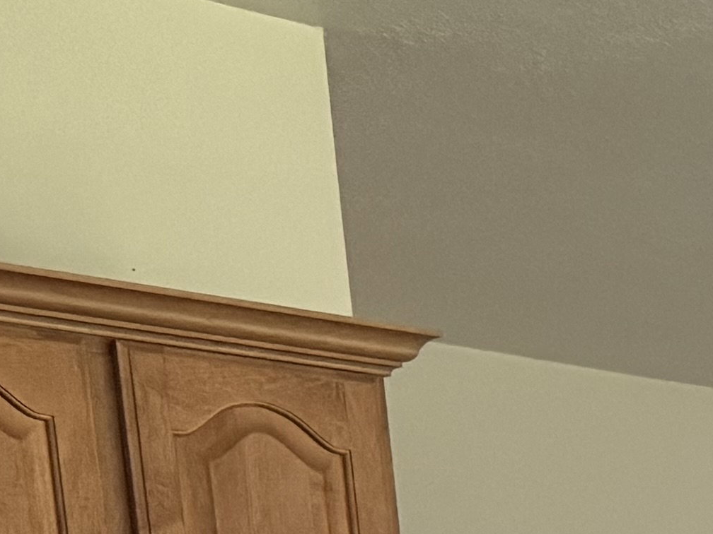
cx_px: 1844
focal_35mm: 136
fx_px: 2801
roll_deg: +1.5
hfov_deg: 11.4
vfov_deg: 9.5
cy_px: 1338
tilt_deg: -8.4
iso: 250
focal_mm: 6.76
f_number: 1.78
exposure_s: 1/60
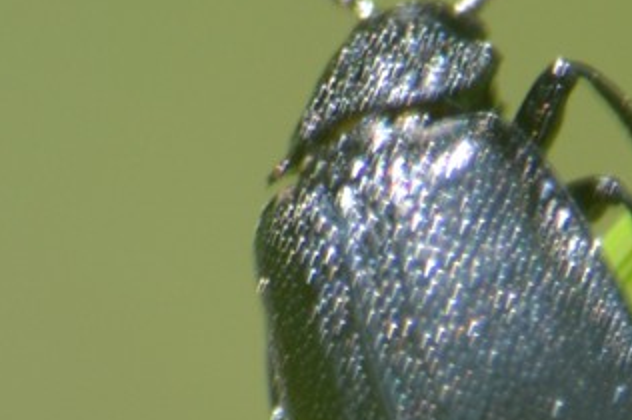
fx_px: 19203
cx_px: 364
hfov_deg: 1.9
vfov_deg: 1.3
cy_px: 314
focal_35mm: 1095
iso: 250
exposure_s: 1/125
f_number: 8
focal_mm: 240
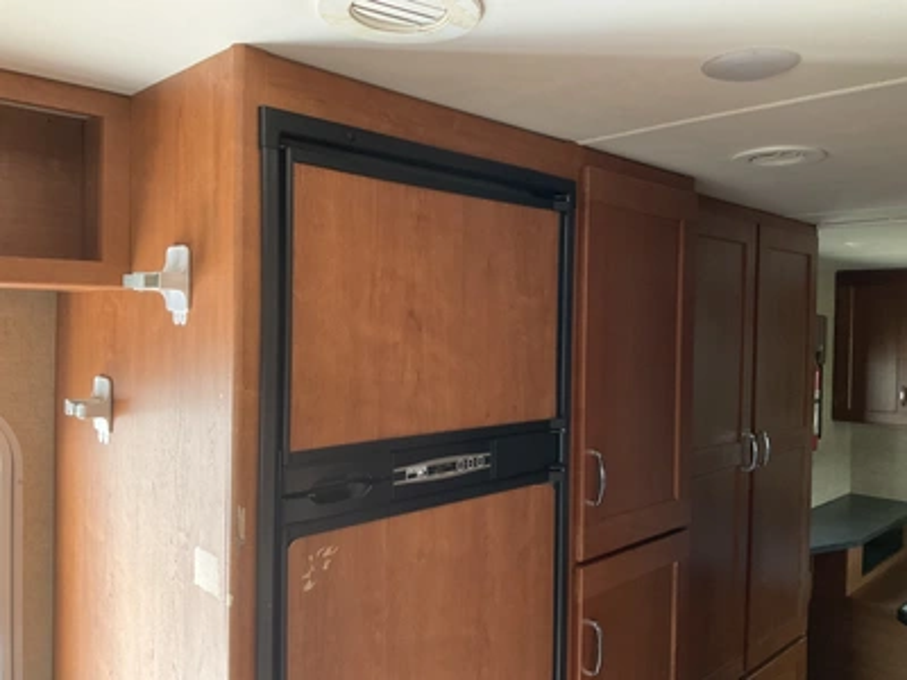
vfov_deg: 48.2
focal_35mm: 29
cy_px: 340
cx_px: 454
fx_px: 760
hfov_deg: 61.7
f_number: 1.8
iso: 125
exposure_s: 1/60
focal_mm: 3
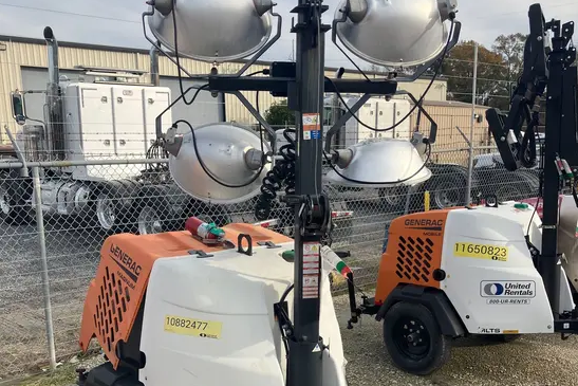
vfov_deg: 33.6
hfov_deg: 49.5
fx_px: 626
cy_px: 285
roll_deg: +1.4
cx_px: 290
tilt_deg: -10.9
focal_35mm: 39
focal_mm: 3.99
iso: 32
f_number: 1.8
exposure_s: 1/1080
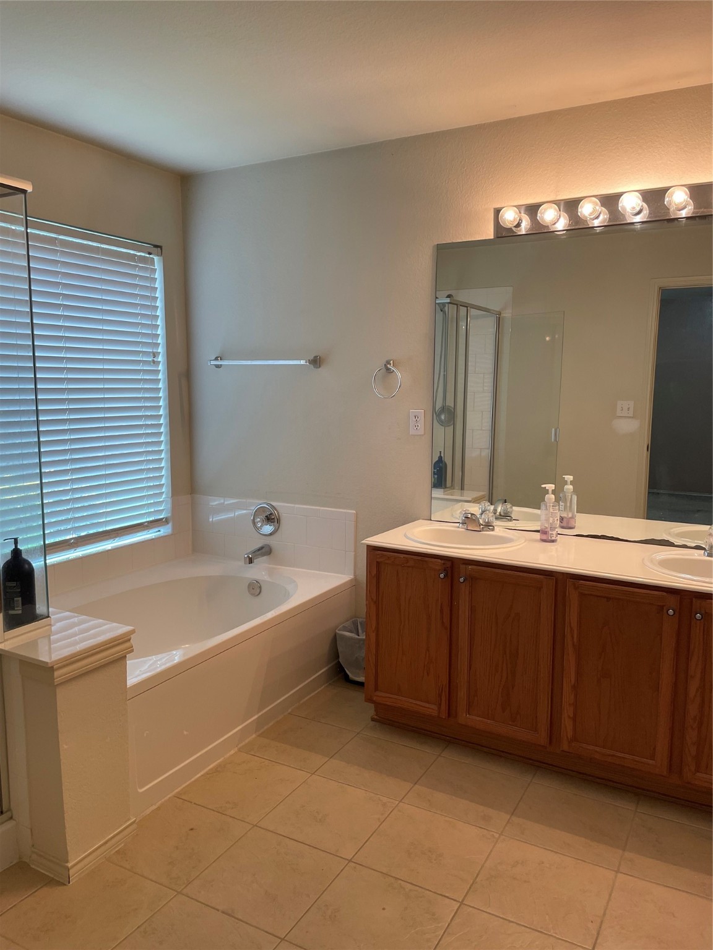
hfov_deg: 53.1
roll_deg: +0.8
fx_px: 714
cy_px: 475
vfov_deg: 67.3
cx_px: 356
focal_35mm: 26
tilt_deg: -5.4
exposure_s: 1/120
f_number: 1.6
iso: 100
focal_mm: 4.2
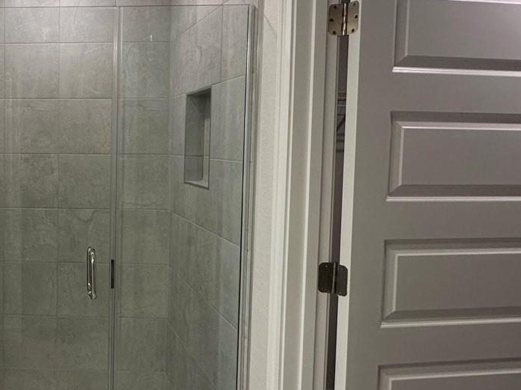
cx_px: 7
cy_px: 166
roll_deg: -0.4
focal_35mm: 32
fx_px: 482
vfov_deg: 44.0
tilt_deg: -2.3
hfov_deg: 47.7
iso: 160
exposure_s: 1/120
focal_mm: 2.22
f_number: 2.2
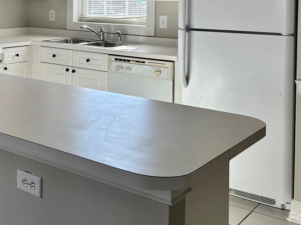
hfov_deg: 32.3
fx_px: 487
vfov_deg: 25.0
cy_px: 6
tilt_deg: -1.0
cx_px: 19
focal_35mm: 56
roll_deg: -0.1
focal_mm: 5.7
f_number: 1.5
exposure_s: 1/387
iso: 50
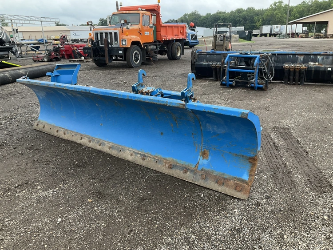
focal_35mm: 29
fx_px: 279
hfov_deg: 61.6
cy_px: 125
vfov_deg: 48.3
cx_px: 166
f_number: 1.8
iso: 20
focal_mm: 3
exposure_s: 1/122
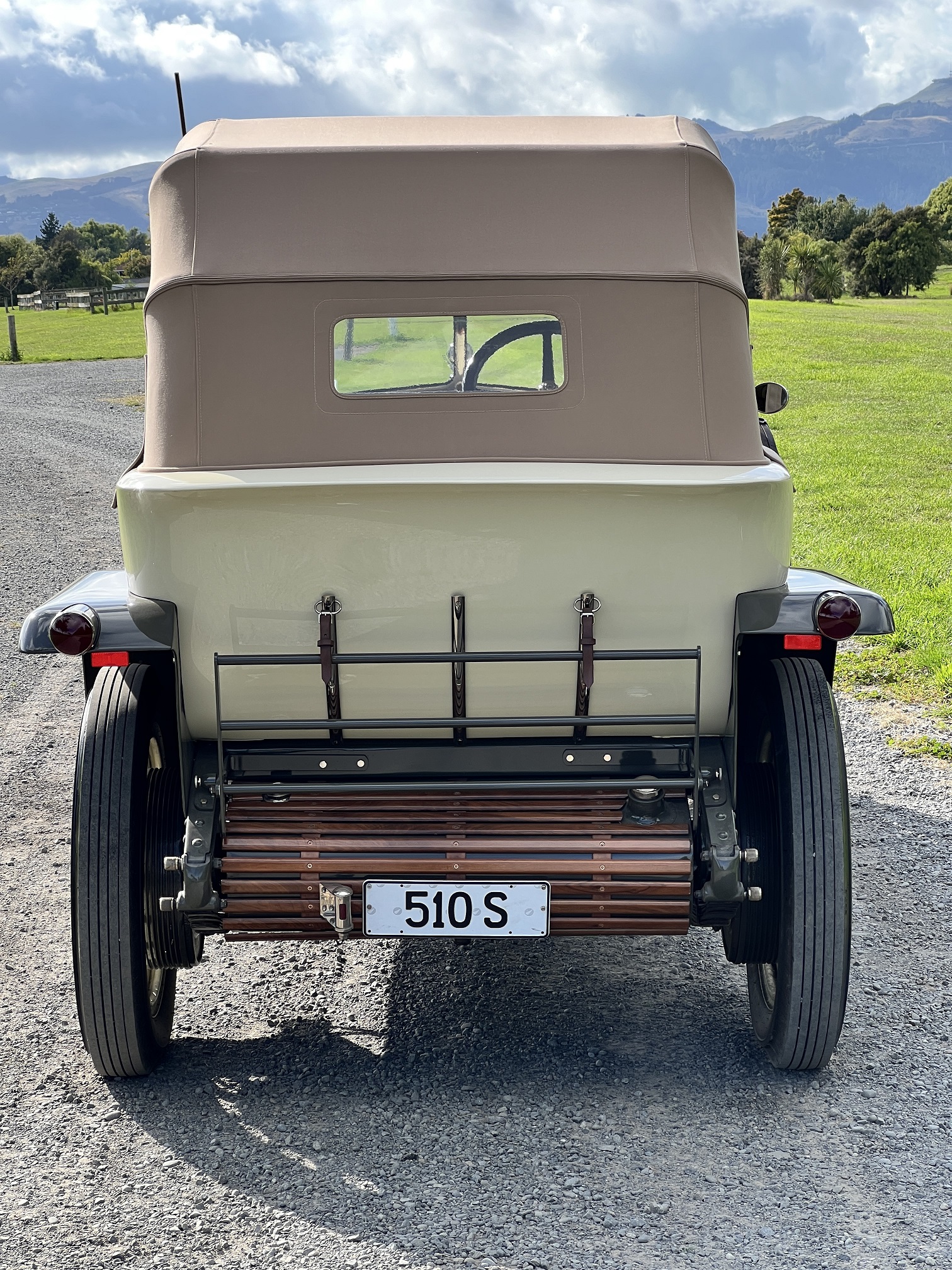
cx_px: 476
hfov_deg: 19.1
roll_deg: +2.8
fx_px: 2824
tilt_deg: -5.8
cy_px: 635
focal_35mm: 77
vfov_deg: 25.3
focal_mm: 9
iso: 32
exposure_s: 1/212
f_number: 2.8
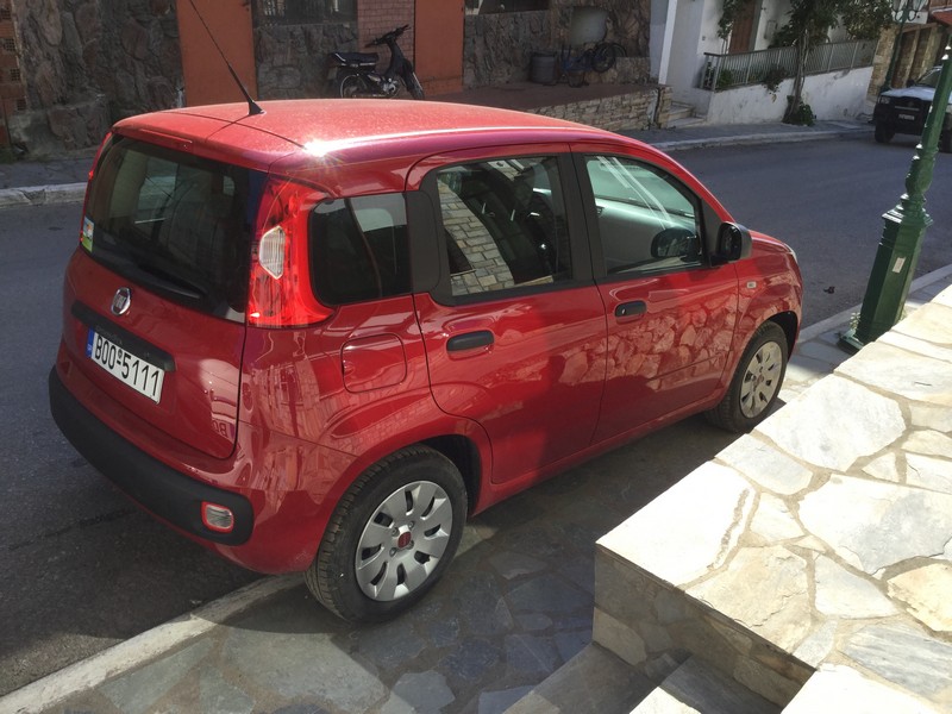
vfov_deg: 45.4
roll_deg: -4.8
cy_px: 357
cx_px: 476
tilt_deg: -20.7
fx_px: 853
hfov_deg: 58.4
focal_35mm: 31
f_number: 2.4
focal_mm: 3.3
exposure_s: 1/485
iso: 25
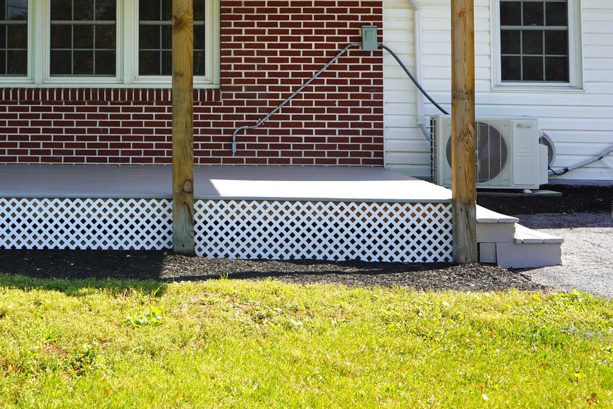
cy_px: 25
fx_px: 1175
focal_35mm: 69
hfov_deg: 28.3
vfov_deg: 19.3
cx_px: 78
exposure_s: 1/250
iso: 100
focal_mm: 34
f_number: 5
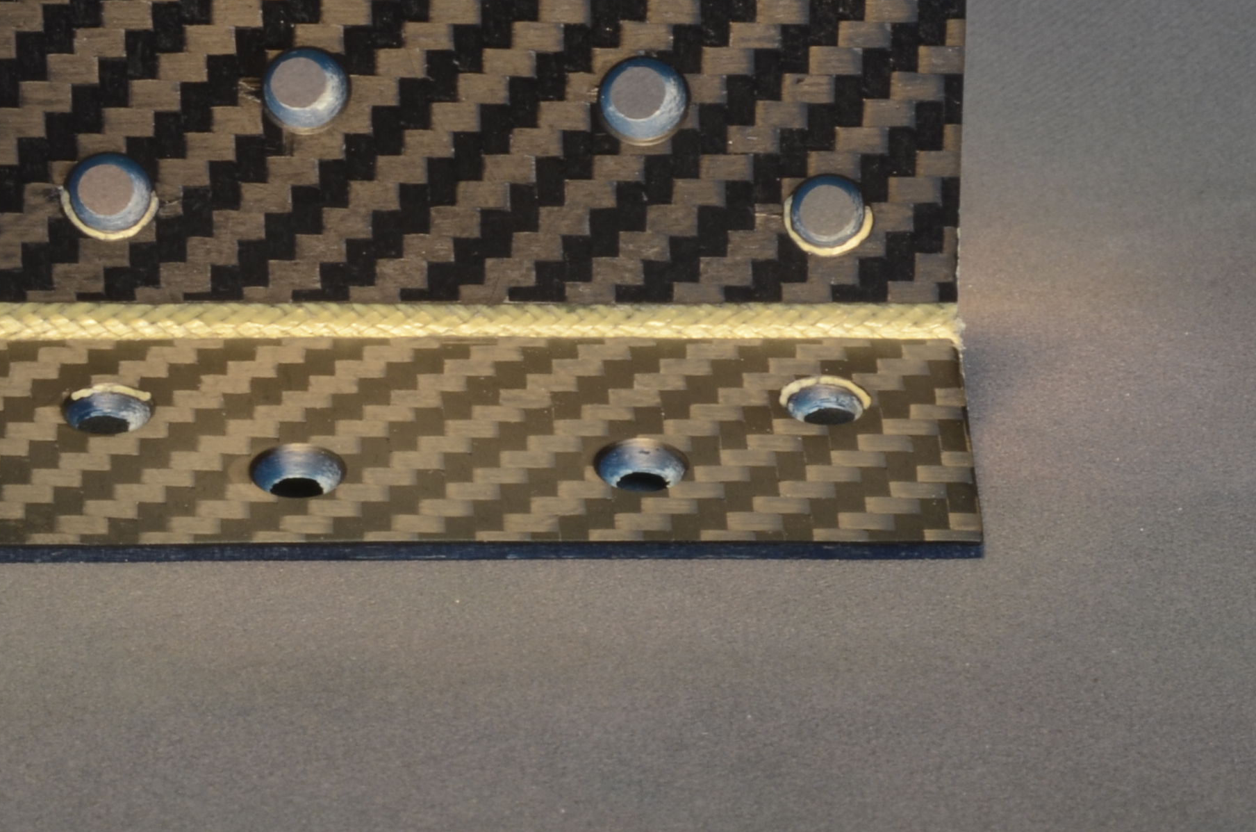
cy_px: 201
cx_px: 518
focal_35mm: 184
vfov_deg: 7.4
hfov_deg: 11.2
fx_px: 6405
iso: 200
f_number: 32
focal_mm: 60
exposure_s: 1
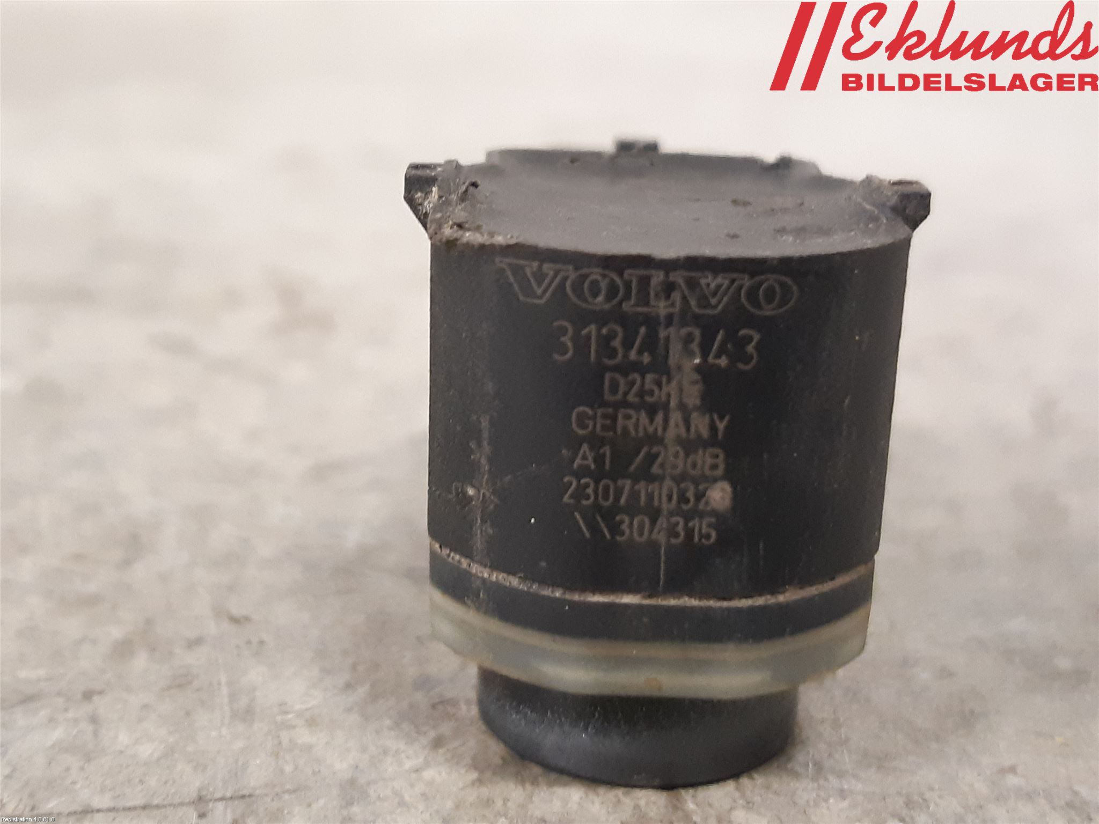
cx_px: 550
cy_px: 412
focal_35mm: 26
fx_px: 825
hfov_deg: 67.3
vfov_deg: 53.1
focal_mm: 3.93
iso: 250
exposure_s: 1/25
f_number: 1.7
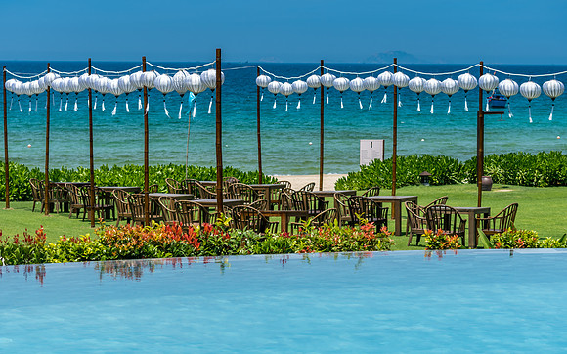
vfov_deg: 11.1
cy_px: 199
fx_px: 1816
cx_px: 277
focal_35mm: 118
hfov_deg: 17.7
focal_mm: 70
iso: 50
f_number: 7.1
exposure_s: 1/320
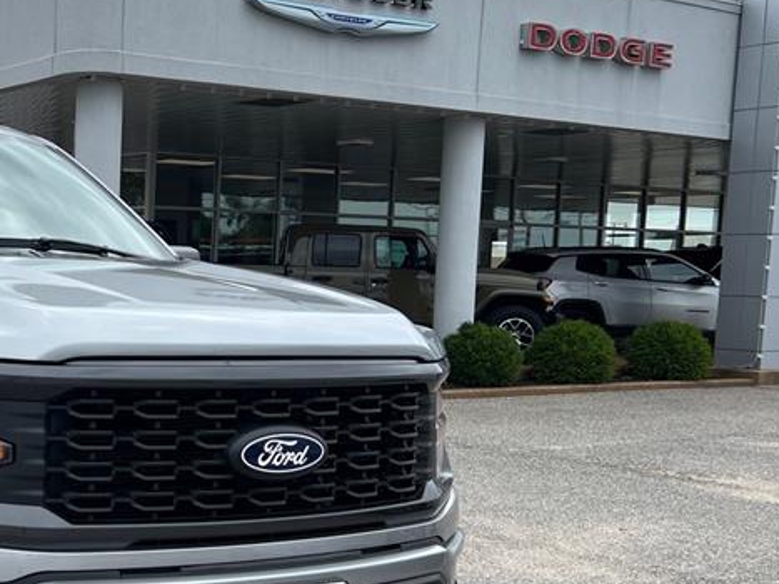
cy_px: 404
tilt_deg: -7.4
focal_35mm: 57
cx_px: -53
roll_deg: -1.4
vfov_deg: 25.5
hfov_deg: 30.6
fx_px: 1282
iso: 50
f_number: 1.5
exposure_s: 1/2083
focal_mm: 5.7
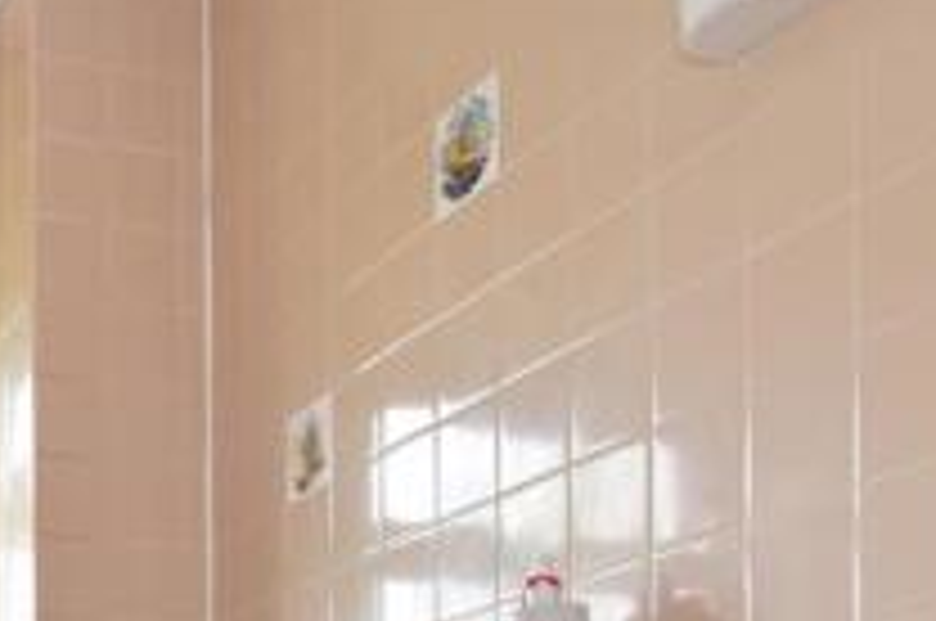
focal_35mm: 62
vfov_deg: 19.0
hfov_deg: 29.1
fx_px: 1599
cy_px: 961
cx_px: -126
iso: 400
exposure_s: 1/20
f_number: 6.3
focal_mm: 13
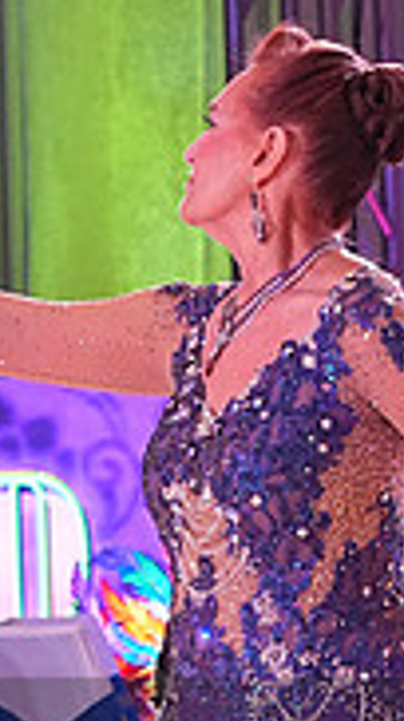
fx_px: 10026
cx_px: 137
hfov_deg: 2.3
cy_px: 812
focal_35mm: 525
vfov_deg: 4.1
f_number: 5.6
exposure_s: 1/250
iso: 3200
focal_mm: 105
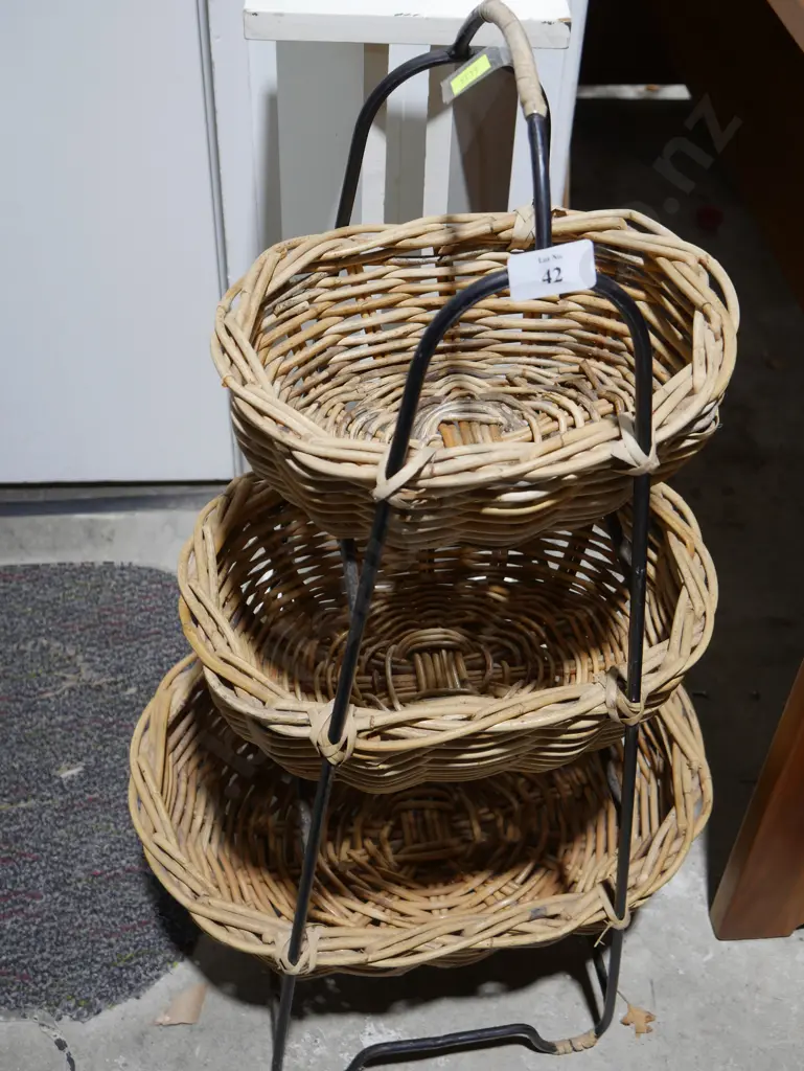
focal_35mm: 40
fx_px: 1238
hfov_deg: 36.0
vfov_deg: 46.8
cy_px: 536
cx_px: 402
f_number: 5
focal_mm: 20
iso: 500
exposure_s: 1/60
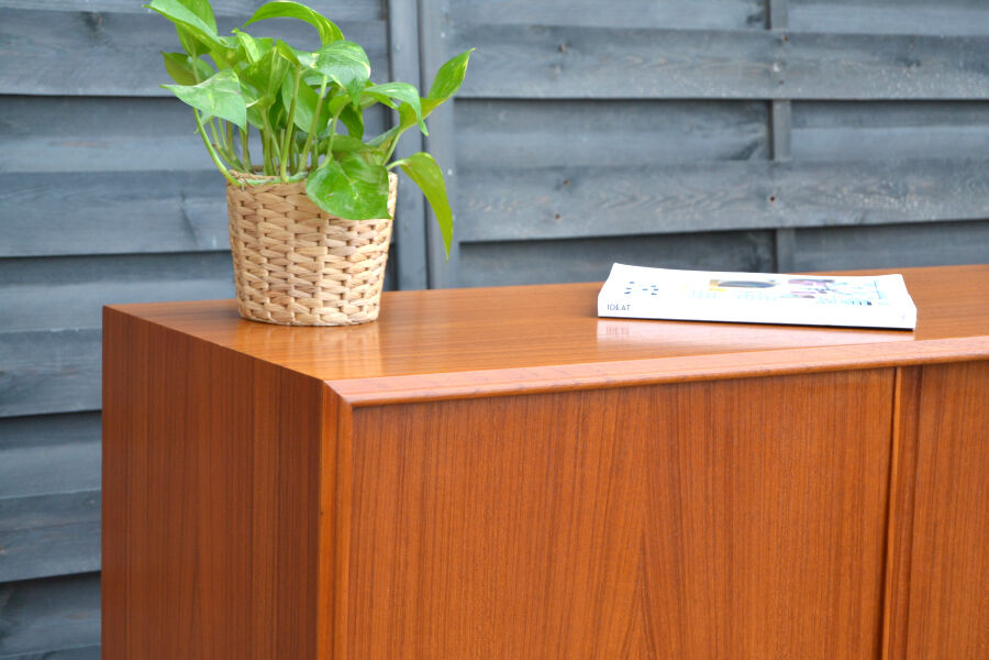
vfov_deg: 16.6
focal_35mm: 82
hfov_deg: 24.6
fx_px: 2266
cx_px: 494
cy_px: 330
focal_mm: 55
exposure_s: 1/125
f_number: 5.6
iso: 360
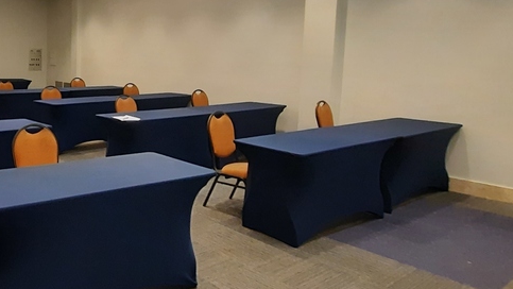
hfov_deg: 56.1
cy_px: 87
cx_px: 57
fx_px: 408
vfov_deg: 38.4
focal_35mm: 30
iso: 200
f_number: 2.2
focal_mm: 1.74
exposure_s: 1/30
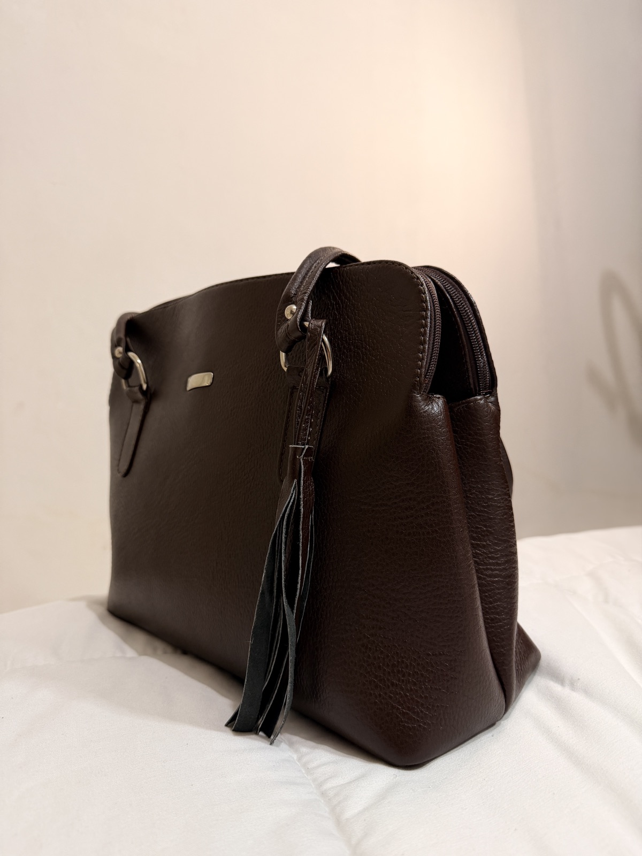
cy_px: 428
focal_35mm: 24
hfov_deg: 56.8
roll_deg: +0.2
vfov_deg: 71.6
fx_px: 593
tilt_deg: -4.1
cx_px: 321
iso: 200
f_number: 1.78
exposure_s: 1/47
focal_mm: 6.76
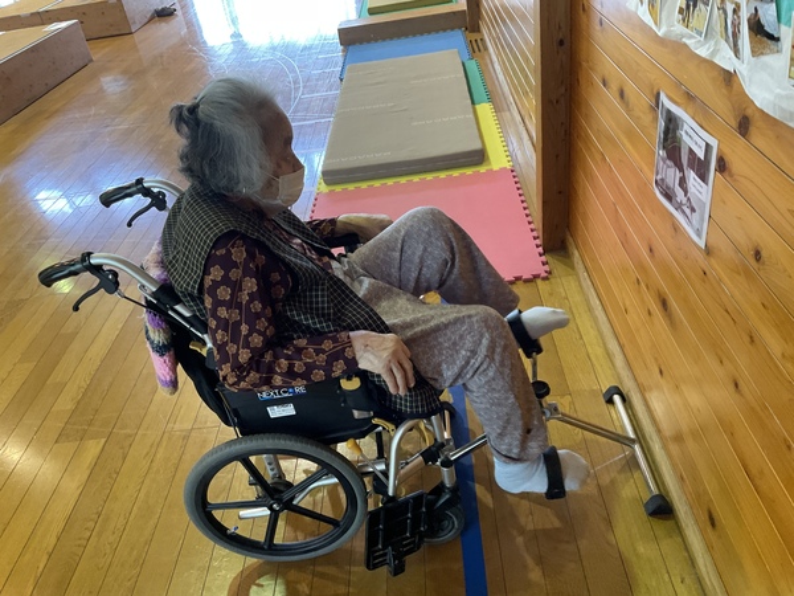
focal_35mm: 29
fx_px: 665
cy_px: 298
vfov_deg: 48.2
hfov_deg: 61.7
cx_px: 397
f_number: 1.8
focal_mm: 3
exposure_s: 1/60
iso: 160
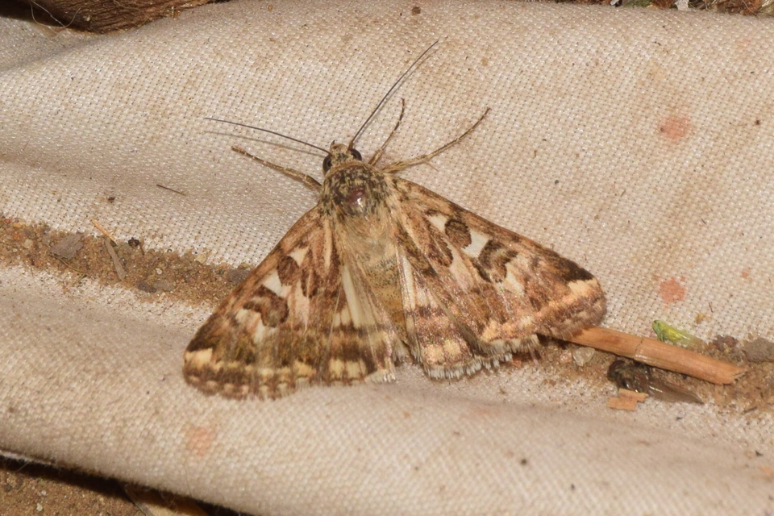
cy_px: 258
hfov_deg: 9.8
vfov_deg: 6.5
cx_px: 387
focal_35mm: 210
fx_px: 4515
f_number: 14
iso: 400
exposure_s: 1/200
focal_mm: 140
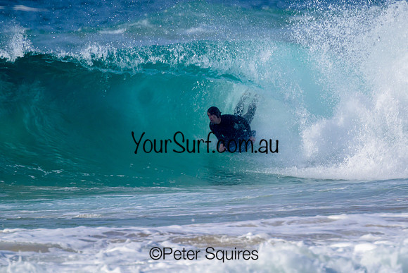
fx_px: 11686
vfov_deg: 1.3
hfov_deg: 2.0
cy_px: 143
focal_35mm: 1031
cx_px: 263
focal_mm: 800
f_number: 11
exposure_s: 1/2000
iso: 640
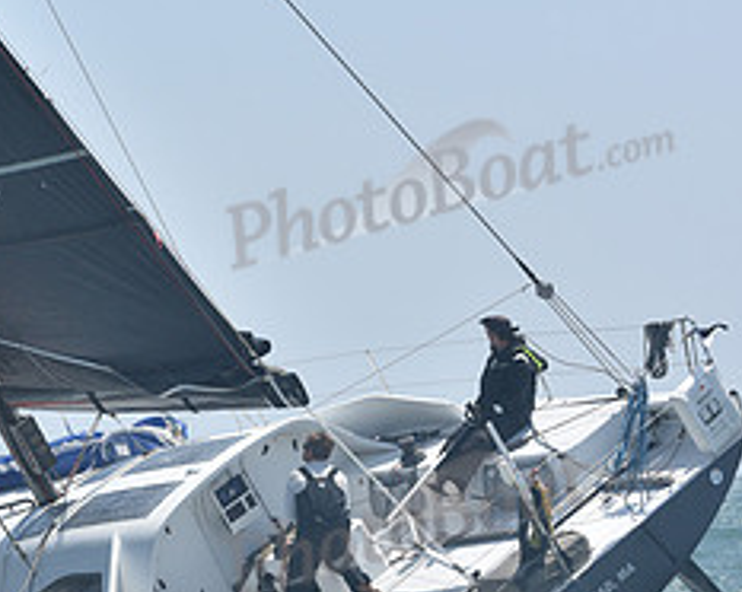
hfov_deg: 8.7
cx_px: 64
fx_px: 4871
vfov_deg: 7.0
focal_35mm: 222
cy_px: 396
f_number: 10
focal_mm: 95
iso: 320
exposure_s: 1/1000
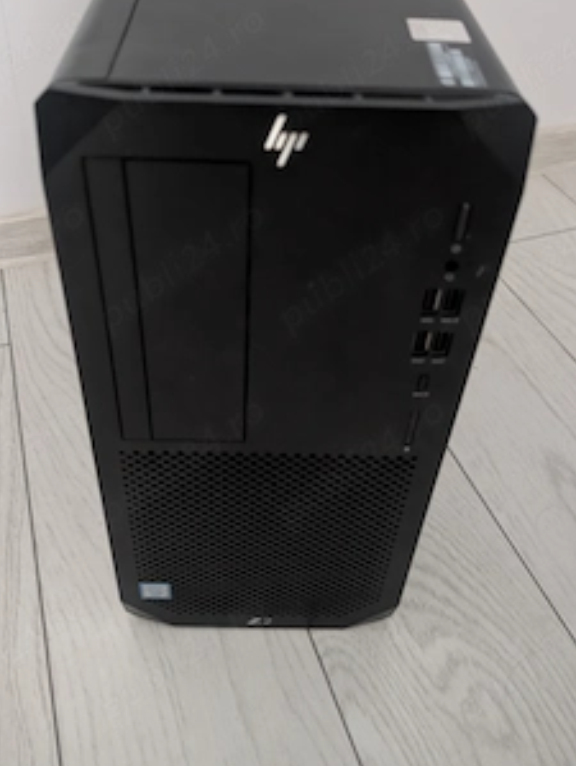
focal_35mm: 32
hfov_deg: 44.2
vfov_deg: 56.3
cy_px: 307
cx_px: 271
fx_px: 708
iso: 1998
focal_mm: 6.9
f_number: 1.68
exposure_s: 1/5.87
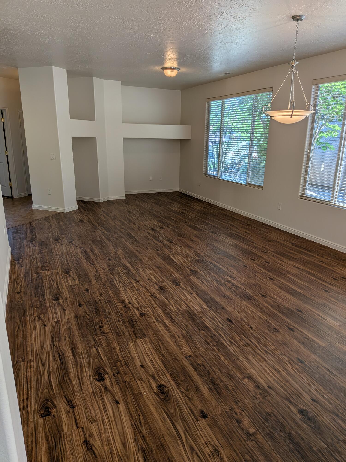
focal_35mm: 24
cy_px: 231
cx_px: 173
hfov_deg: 56.8
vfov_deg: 71.6
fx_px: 320
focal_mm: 4.53
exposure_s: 1/540
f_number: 1.7
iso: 26
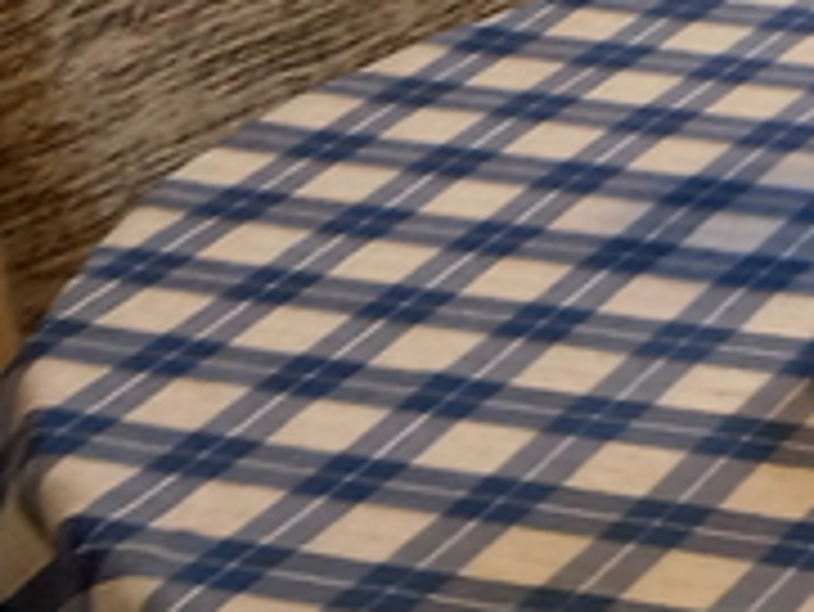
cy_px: -279
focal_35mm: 166
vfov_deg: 8.8
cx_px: 1448
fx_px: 3906
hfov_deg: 11.1
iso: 200
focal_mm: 4.6
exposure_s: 1/29
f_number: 2
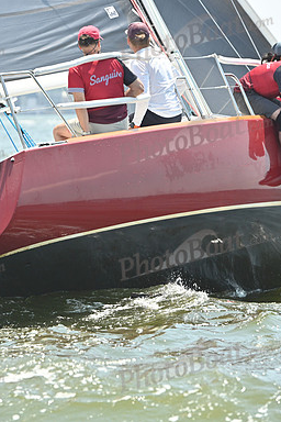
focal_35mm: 257
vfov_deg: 8.0
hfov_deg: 5.3
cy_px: 210
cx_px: 63
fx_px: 3009
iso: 320
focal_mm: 170
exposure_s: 1/1250
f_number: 5.6
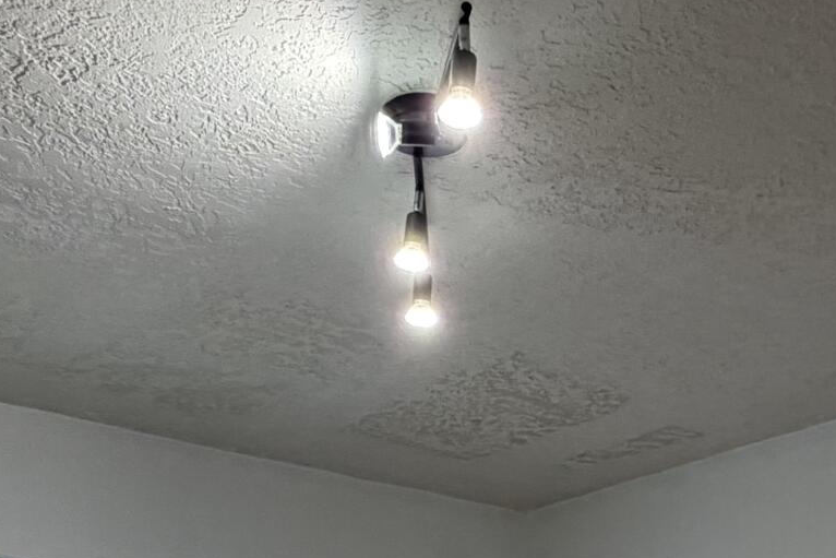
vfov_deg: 20.3
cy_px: 848
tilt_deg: -0.3
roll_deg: +0.4
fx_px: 1324
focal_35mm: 57
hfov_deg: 34.9
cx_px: 514
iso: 250
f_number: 2.2
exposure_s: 1/120
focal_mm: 2.22
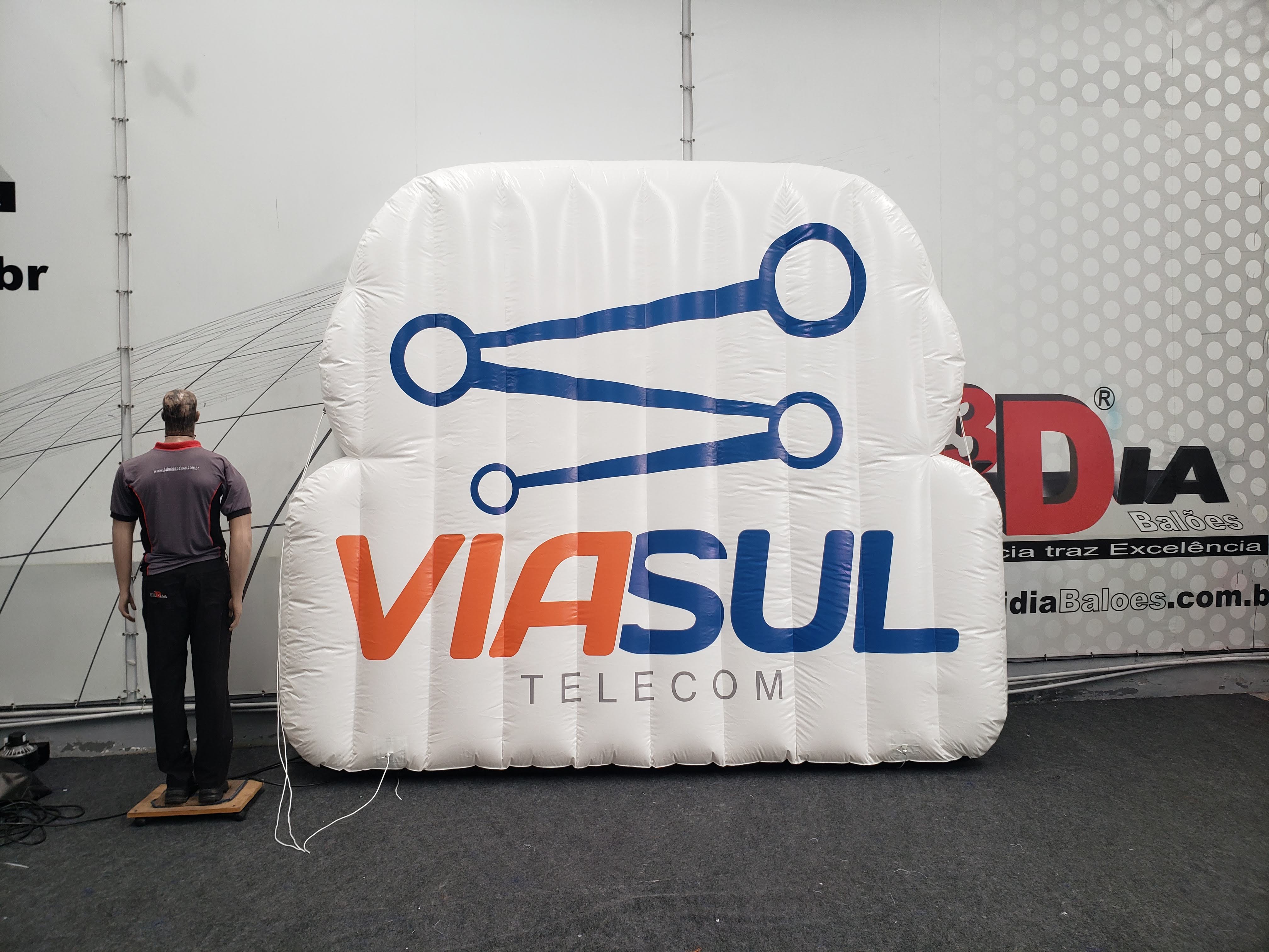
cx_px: 634
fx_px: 953
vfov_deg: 53.1
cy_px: 476
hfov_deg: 67.3
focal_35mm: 26
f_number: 2.4
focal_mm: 4.3
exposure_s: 1/60
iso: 100
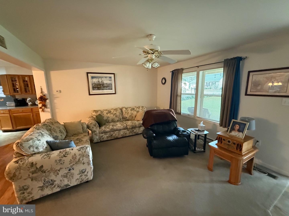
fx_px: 117
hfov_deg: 102.1
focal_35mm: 14
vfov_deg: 85.7
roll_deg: +1.3
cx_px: 144
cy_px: 108
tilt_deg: -7.7
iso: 1250
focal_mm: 2.22
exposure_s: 1/60
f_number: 2.2
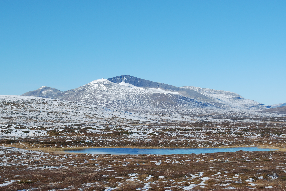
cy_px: 96
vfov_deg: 20.2
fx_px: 537
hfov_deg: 29.8
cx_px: 143
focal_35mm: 68
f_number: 9
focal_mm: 45
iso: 100
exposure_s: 1/320
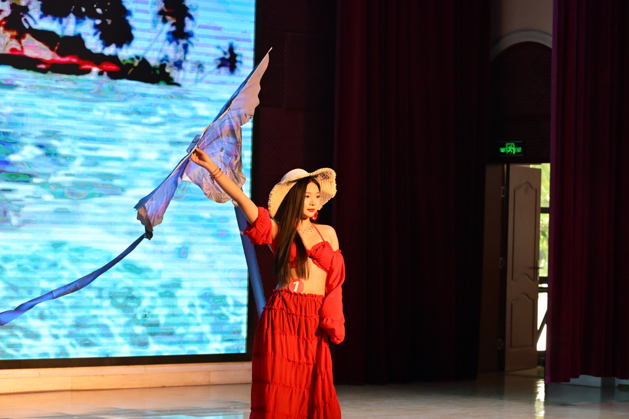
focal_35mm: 120
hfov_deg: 17.1
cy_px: 210
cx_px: 314
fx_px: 2096
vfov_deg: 11.4
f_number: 8
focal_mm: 120
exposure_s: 1/250
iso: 3200
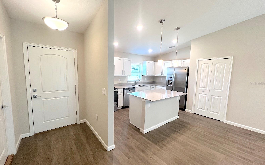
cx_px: 131
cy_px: 84
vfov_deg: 78.6
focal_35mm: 14
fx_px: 101
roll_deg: -0.7
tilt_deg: -6.1
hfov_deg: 105.3
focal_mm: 1.57
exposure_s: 1/120
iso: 200
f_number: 1.8
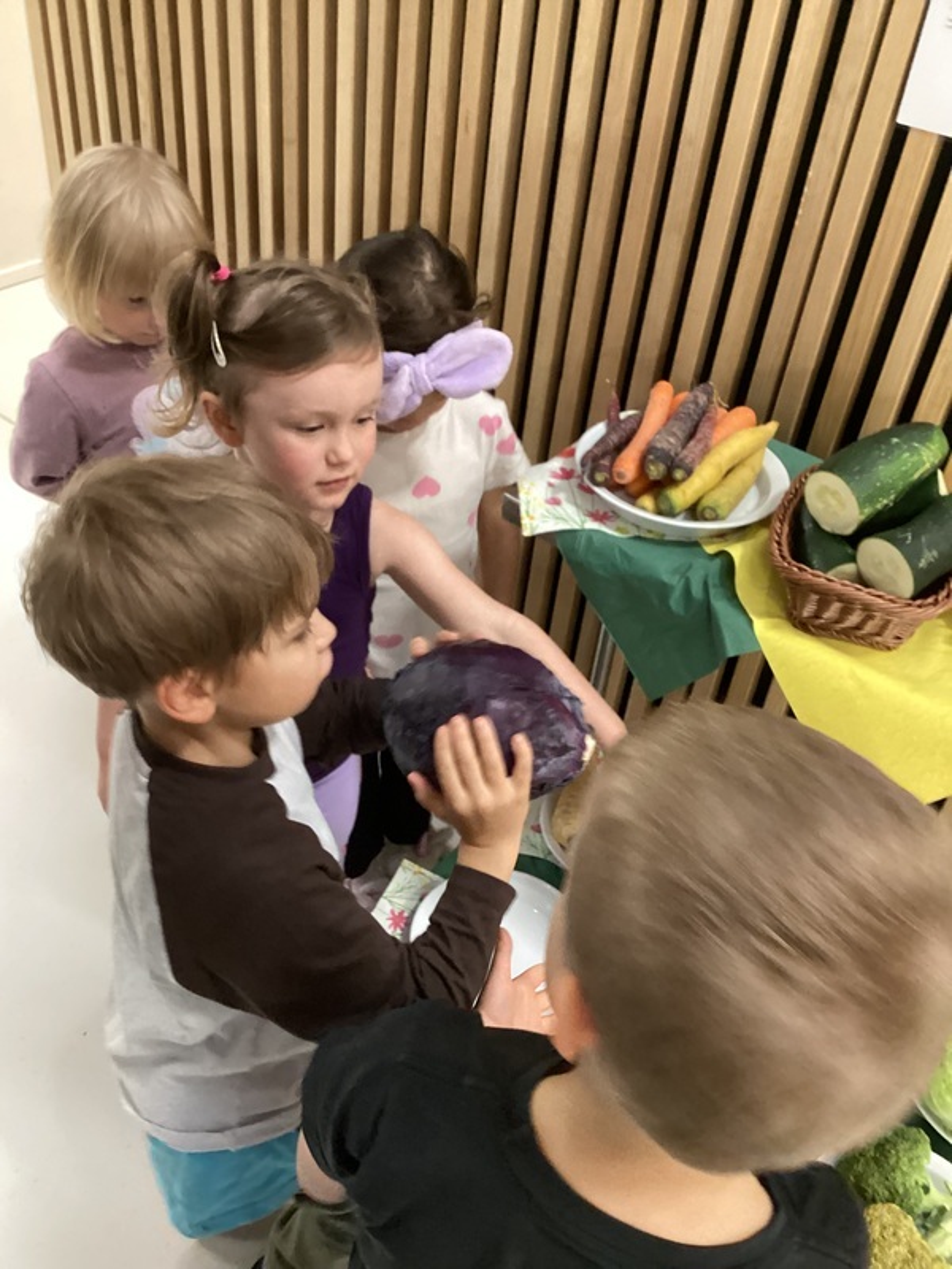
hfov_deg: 45.4
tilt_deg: -40.3
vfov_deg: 58.4
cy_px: 634
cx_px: 476
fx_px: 1137
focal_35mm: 31
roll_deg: -7.8
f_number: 2.4
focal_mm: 3.3
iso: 400
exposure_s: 1/25
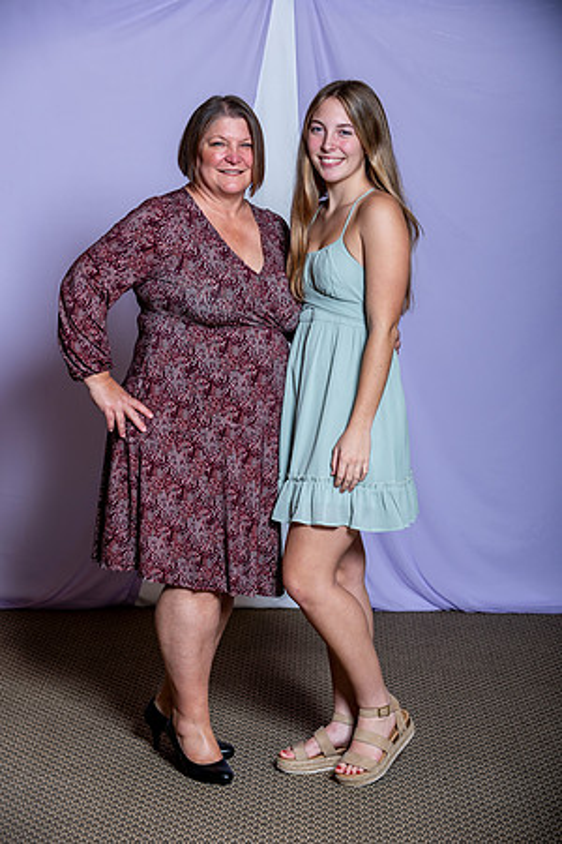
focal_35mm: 90
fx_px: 2107
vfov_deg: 22.6
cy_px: 422
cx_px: 281
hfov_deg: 15.2
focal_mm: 90
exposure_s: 1/200
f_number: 5.6
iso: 200
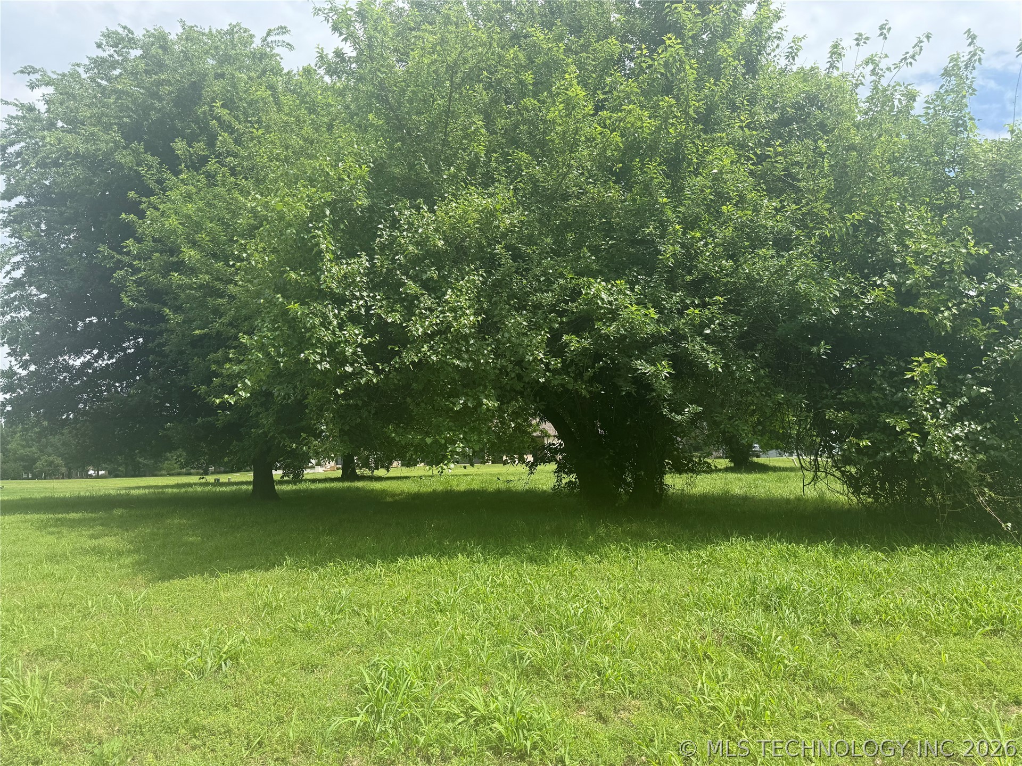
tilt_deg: +6.5
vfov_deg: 56.8
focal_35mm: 24
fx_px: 709
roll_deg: +1.4
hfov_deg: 71.6
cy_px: 383
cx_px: 511
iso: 80
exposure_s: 1/2907
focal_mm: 6.76
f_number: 1.78
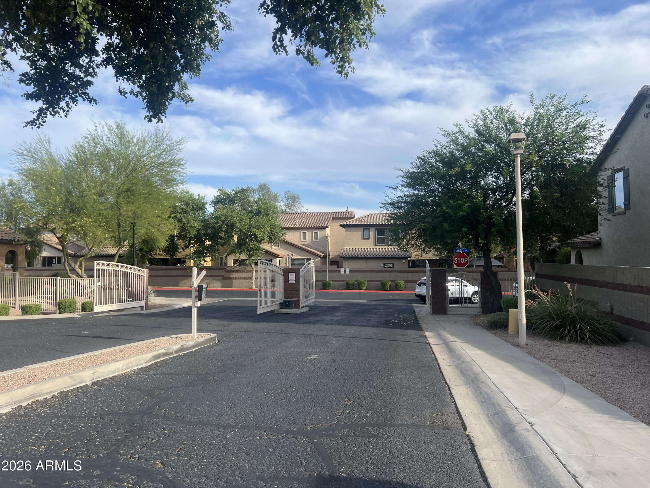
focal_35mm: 26
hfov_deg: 67.3
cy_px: 244
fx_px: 488
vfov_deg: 53.1
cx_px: 325
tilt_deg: +2.4
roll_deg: +0.1
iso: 50
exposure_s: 1/2915
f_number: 1.5
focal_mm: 5.7
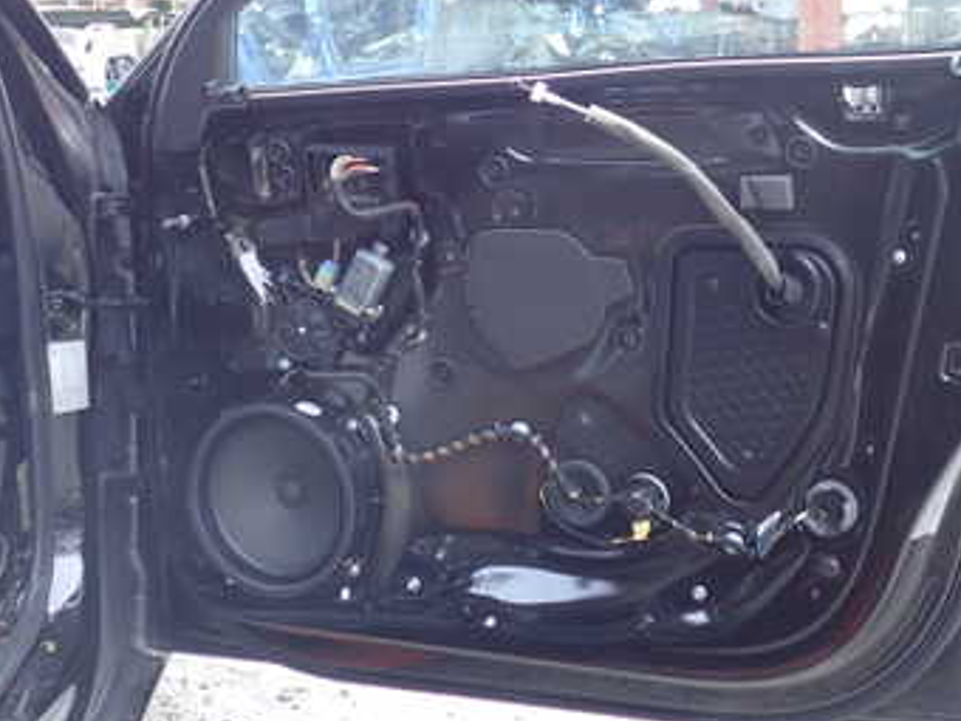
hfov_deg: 36.0
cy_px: 172
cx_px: 594
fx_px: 1471
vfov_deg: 27.1
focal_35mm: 53
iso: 160
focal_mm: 5.4
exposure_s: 1/60
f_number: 2.3
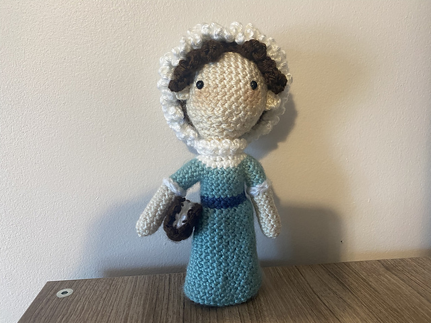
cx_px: 216
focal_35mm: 26
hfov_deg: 67.3
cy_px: 162
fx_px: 324
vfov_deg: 53.1
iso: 320
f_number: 1.8
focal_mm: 4.25
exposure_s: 1/60
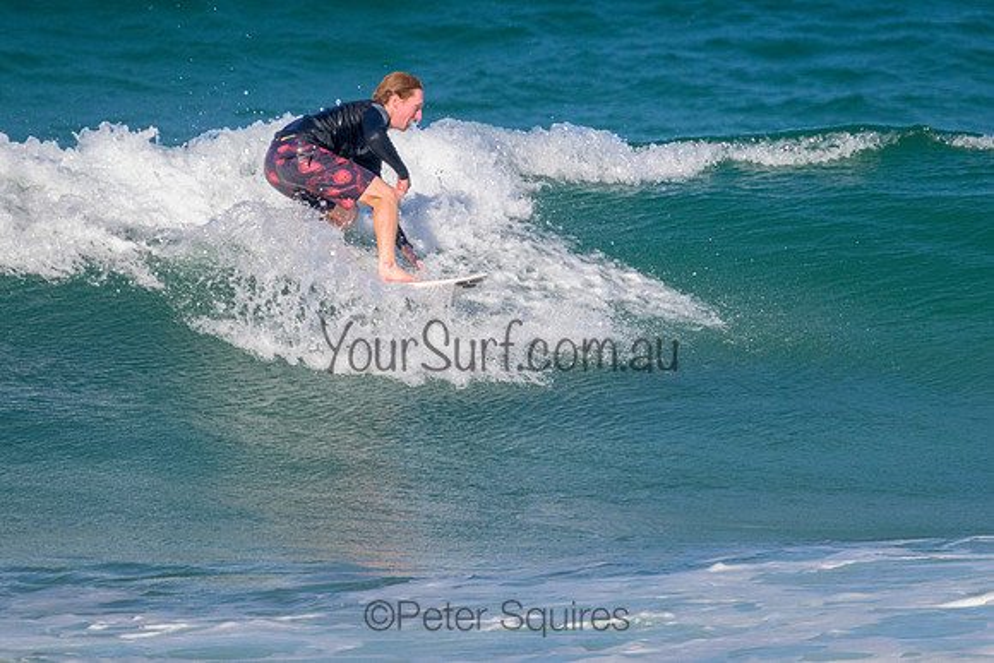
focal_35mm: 1095
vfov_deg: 1.3
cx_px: 584
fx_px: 30240
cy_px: 260
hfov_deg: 1.9
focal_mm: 800
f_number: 11
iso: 1400
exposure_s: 1/2000
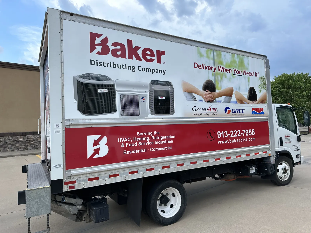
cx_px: 156
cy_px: 116
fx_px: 216
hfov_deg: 71.6
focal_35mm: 24
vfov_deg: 56.8
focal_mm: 6.86
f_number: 1.78
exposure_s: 1/1289
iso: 80
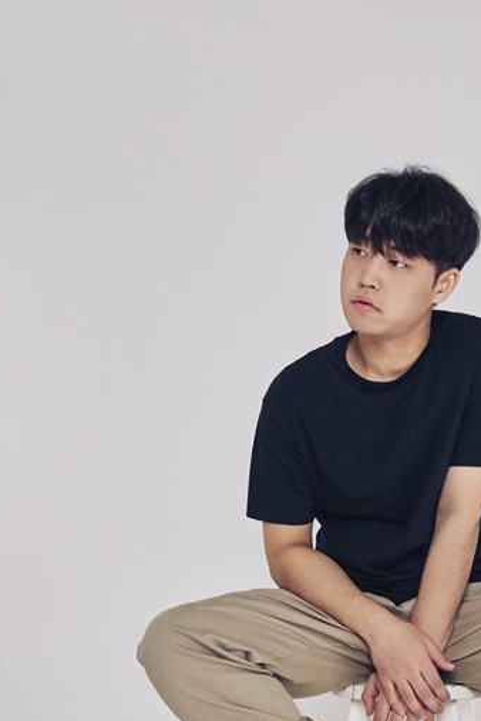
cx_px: 413
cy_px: 523
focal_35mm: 55
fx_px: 1102
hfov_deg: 24.1
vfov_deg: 35.6
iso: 200
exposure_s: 1/160
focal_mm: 31
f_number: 5.6
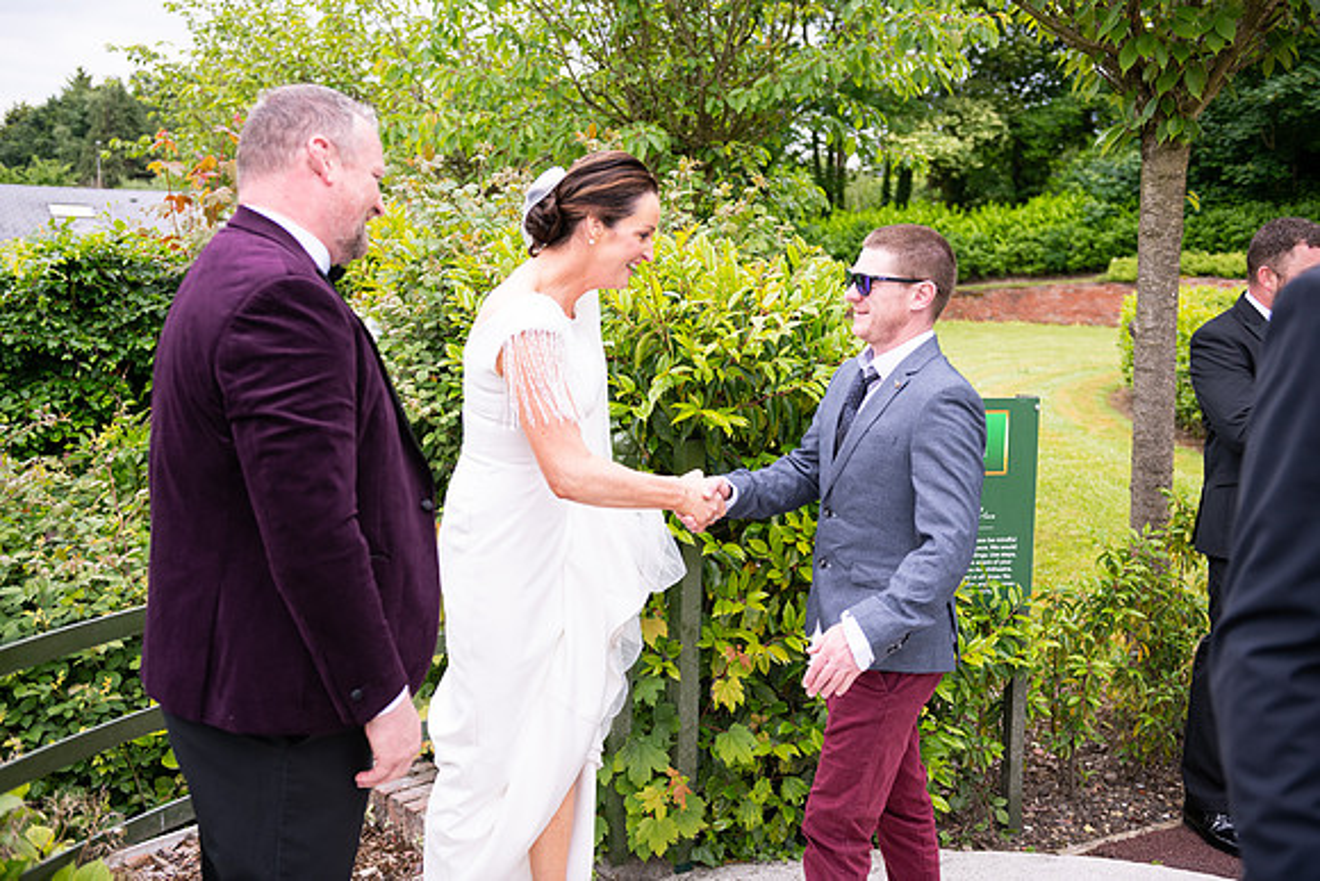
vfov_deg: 37.9
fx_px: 1284
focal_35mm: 35
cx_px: 660
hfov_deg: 54.4
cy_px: 440
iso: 250
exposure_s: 1/1250
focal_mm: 35
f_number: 3.5
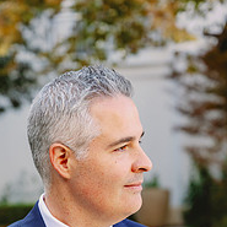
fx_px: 1076
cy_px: 275
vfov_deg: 11.8
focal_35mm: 145
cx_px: 80
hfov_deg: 12.0
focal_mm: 70
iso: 500
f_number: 4
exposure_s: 1/500
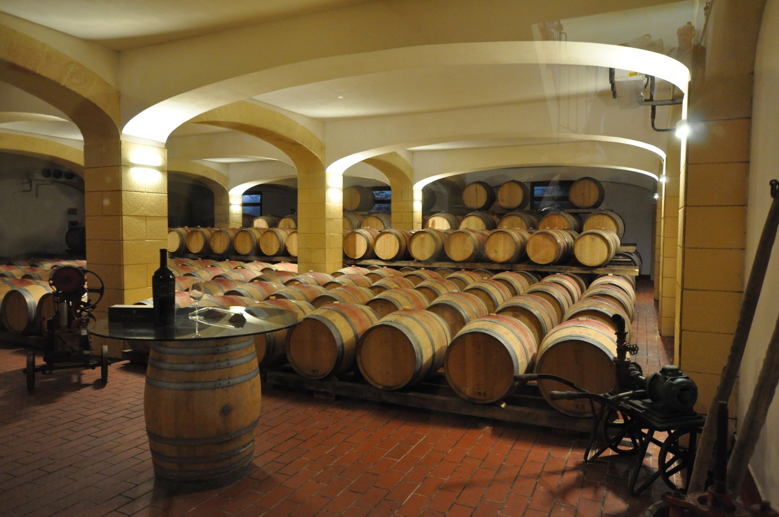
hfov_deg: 70.5
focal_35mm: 26
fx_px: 551
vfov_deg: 50.3
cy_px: 258
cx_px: 390
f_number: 3.5
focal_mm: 17
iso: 1600
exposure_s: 1/15
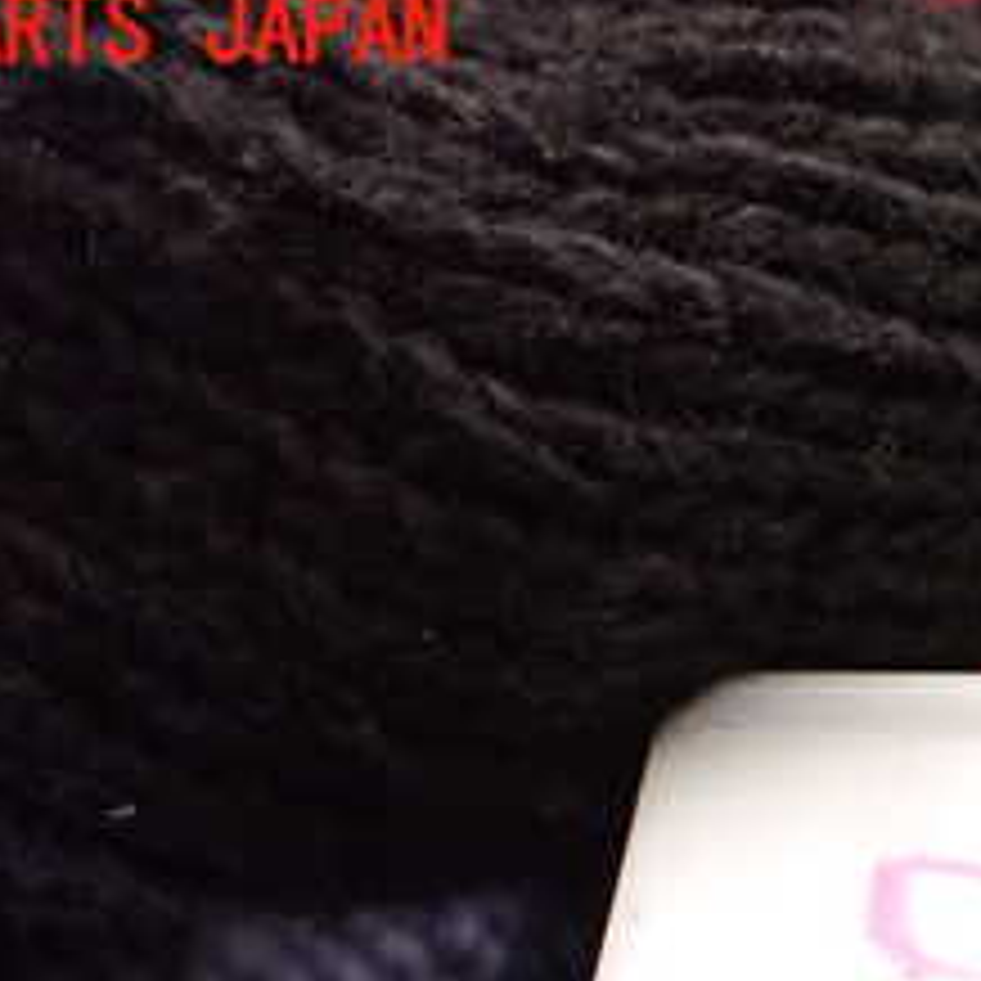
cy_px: 990
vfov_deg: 22.7
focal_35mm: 73
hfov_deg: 22.7
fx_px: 2341
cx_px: 981
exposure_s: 1/80
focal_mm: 5.4
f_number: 2.3
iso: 800
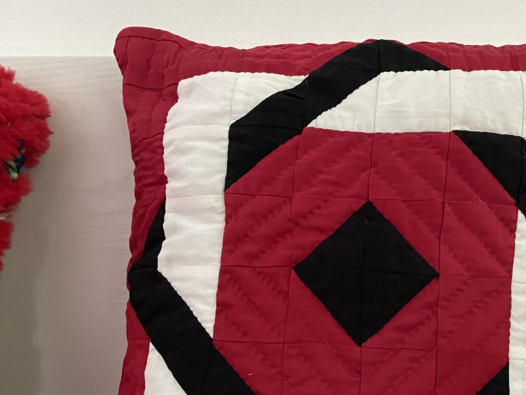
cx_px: 381
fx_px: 653
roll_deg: +0.5
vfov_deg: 32.6
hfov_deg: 42.8
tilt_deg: -10.5
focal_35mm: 43
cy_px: 319
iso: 500
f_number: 1.6
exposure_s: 1/50
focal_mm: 4.2
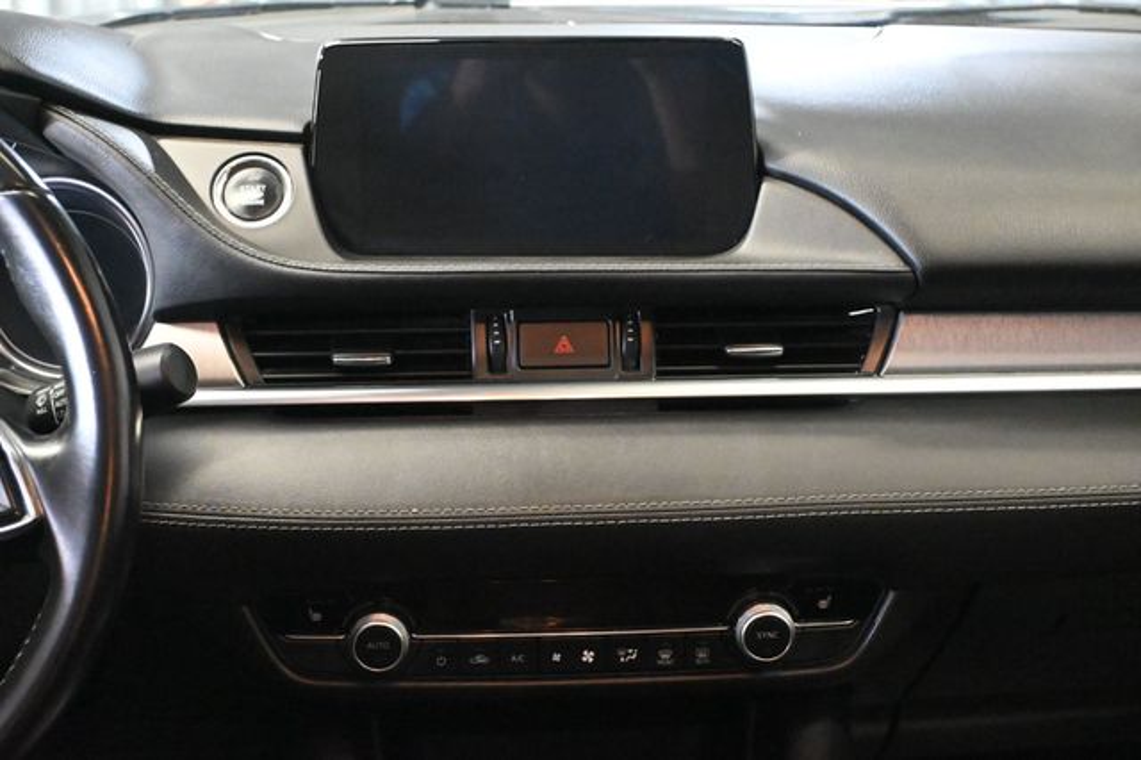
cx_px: 570
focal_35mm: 57
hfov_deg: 35.1
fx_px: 1806
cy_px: 380
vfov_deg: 23.8
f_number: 5.6
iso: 12800
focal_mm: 38
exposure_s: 1/40
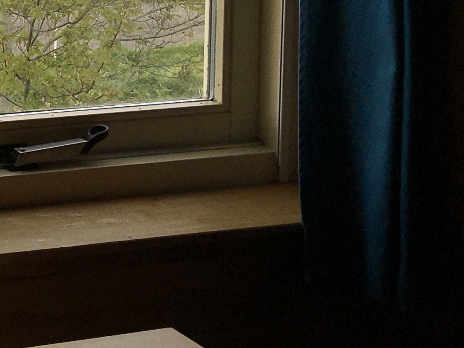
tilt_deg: -4.3
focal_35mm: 113
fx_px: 1514
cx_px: -347
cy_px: -176
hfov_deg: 15.3
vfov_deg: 12.5
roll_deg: +0.0
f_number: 2.2
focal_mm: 4.15
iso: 25
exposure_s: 1/725
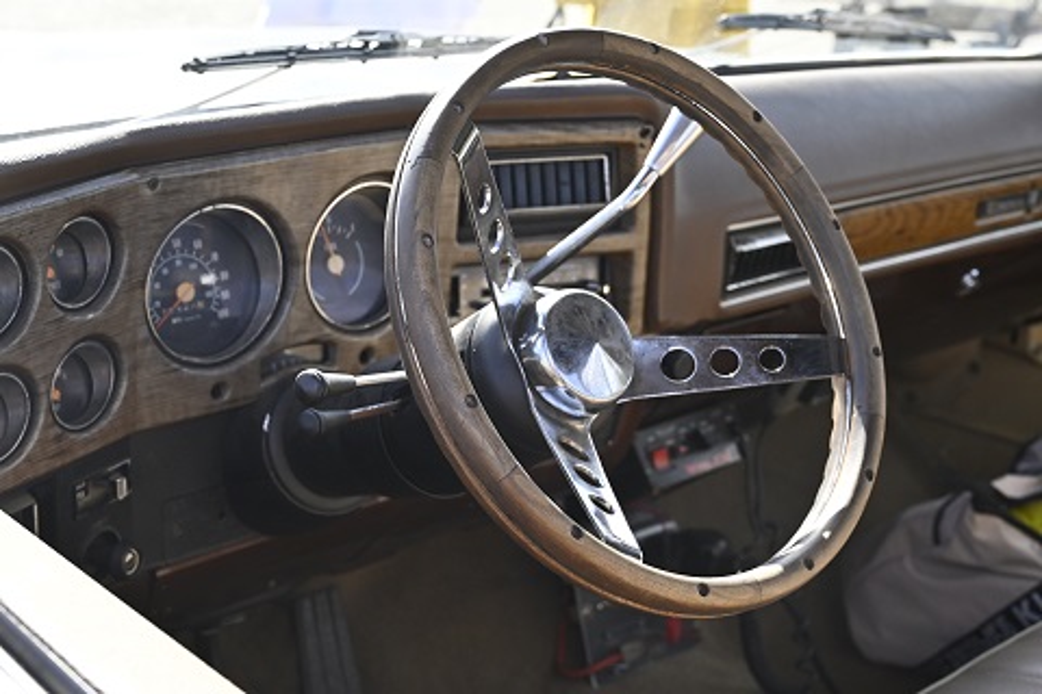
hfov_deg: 37.9
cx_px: 521
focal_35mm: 52
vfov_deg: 25.8
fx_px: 1519
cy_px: 347
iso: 800
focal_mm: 35
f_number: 5.6
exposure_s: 1/800
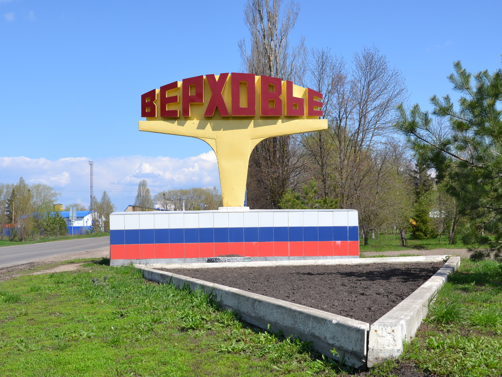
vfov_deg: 33.6
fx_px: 624
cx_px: 272
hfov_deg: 43.8
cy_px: 188
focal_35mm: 43
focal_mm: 26
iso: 100
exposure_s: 1/250
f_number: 8
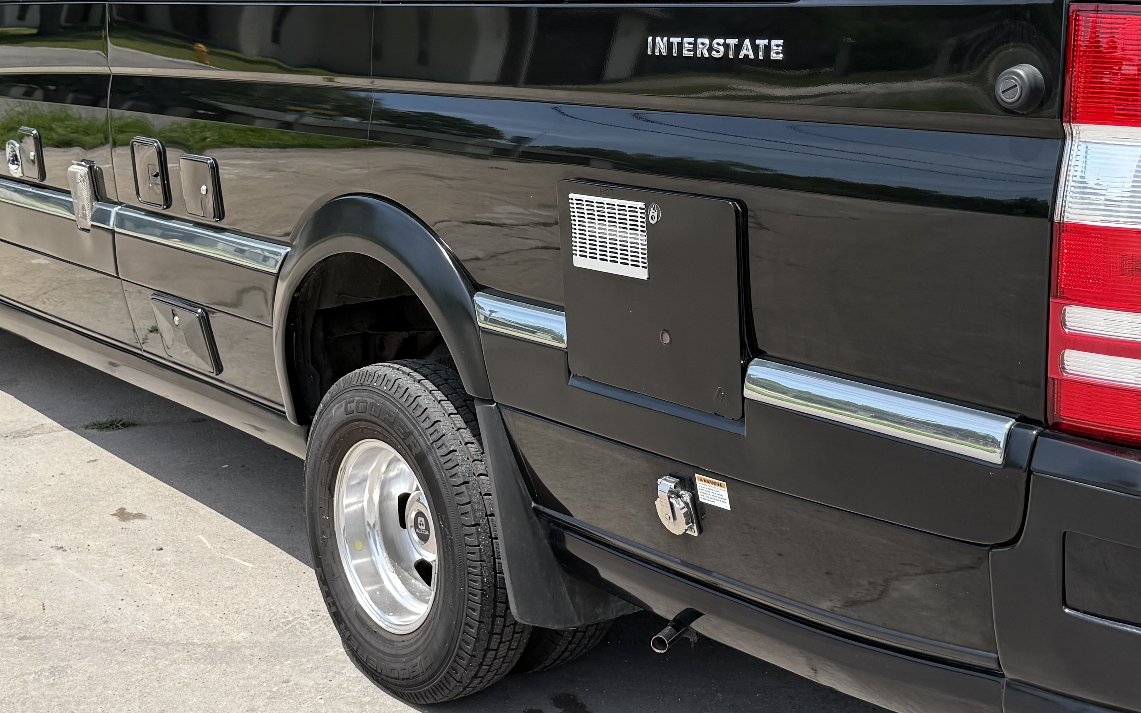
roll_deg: -0.9
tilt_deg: -10.3
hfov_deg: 38.1
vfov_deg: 24.3
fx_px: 1648
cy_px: 226
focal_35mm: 53
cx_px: 512
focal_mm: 6.76
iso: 80
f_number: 1.78
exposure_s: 1/2445
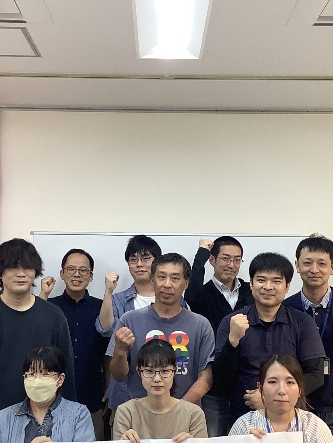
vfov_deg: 32.4
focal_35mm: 59
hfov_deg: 24.8
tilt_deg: -2.2
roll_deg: -0.1
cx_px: 165
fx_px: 757
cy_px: 292
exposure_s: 1/50
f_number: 2.4
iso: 50
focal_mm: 3.3
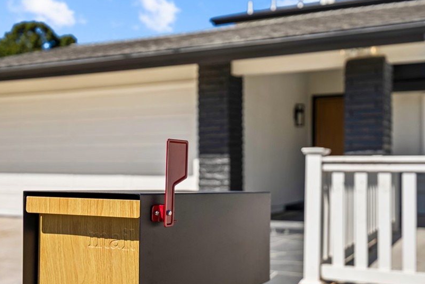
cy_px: 171
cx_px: 231
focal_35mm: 46
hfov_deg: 42.7
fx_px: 543
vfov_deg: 29.2
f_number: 2.8
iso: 100
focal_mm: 24
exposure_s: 1/2000
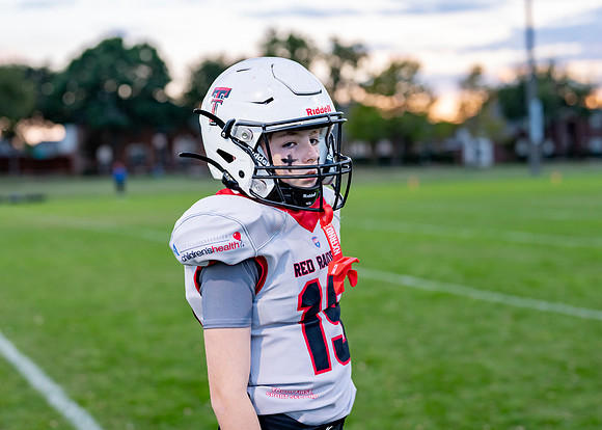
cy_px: 176
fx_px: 1088
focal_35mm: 64
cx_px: 261
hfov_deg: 30.9
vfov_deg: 22.3
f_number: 2
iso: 640
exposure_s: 1/500
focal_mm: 50
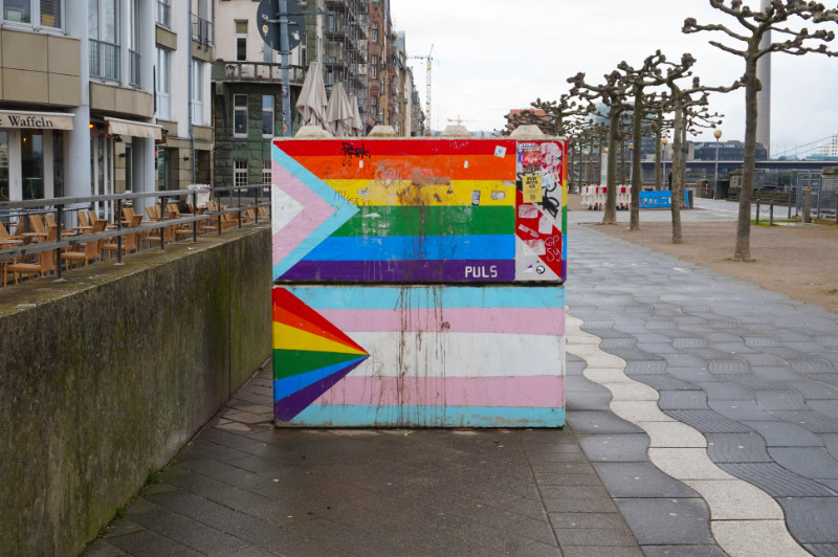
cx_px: 419
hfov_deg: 43.6
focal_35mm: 45
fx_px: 1047
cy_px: 278
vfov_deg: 29.8
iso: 100
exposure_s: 1/80
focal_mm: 30
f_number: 11
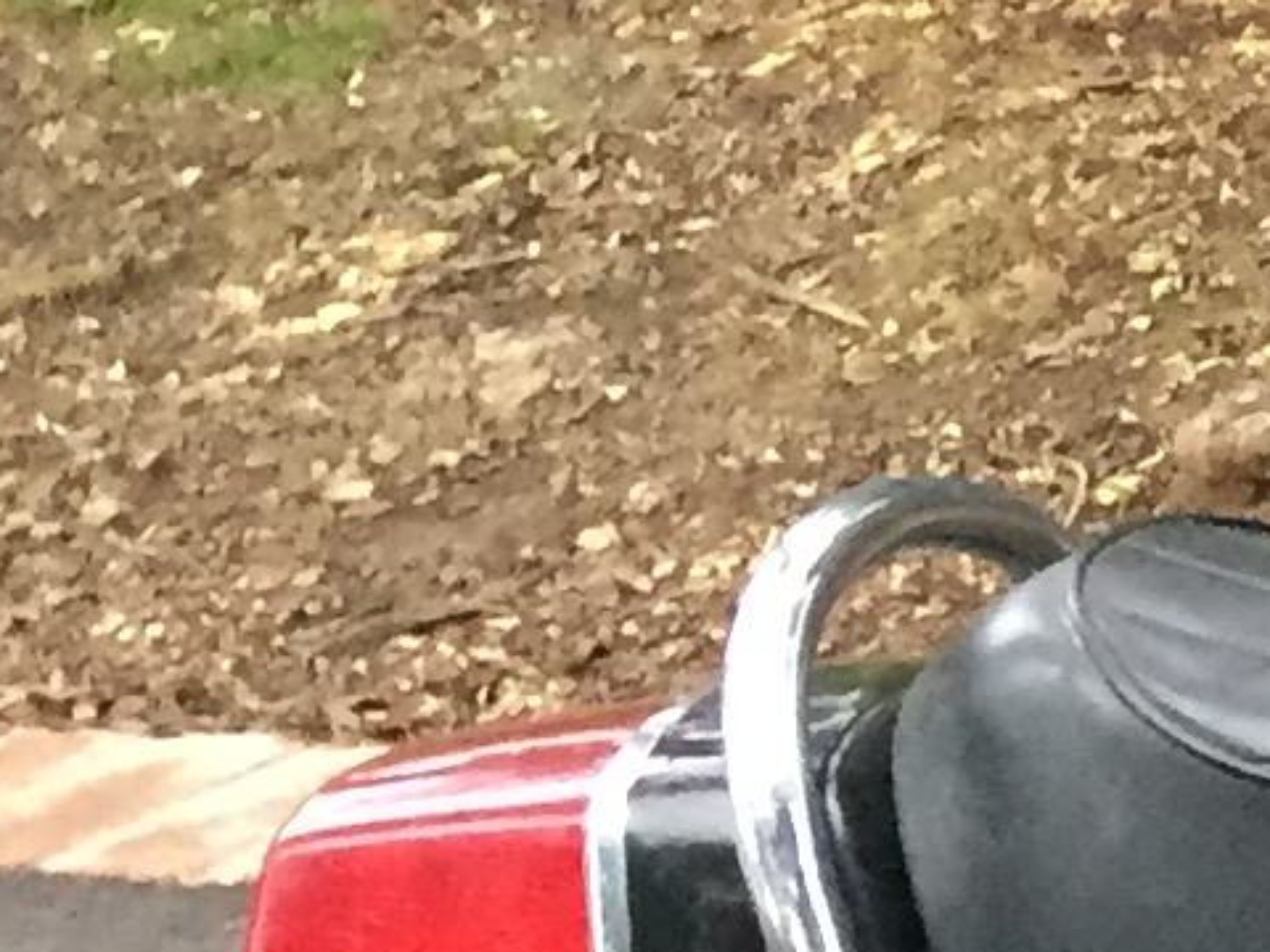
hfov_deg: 8.1
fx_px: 7228
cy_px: 1351
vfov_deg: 7.4
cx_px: 4247
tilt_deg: -21.5
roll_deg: -3.4
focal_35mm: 197
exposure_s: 1/33
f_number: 2.2
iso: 250
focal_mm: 4.15
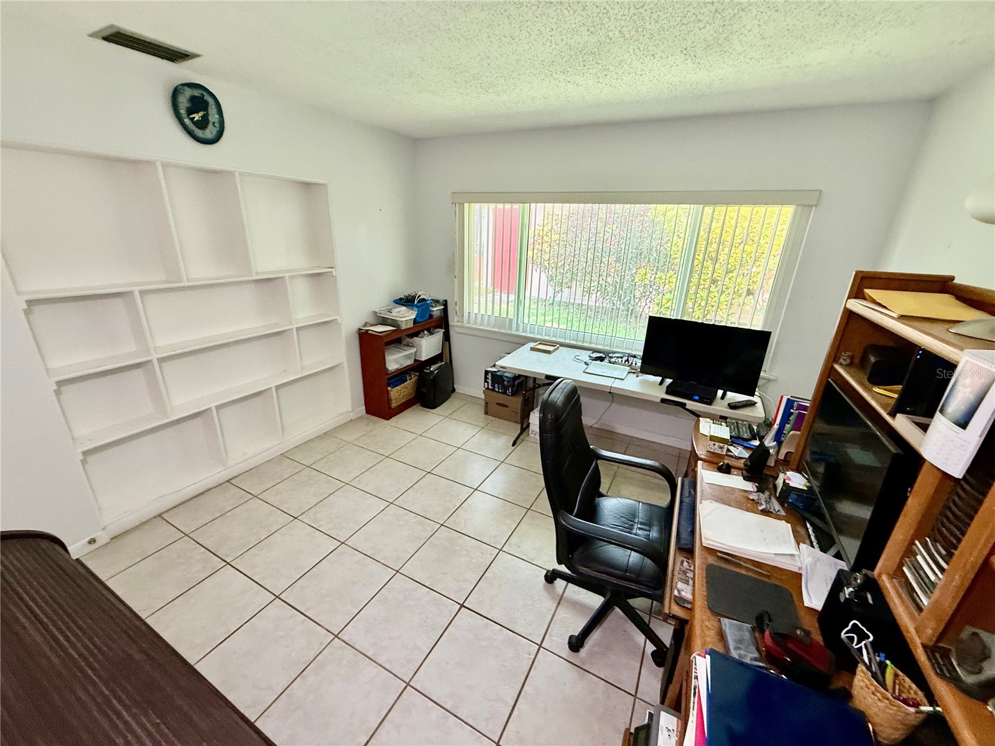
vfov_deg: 85.7
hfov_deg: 102.1
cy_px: 373
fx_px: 402
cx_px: 498
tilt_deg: -19.0
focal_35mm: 14
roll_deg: -2.3
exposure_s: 1/60
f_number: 2.2
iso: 200
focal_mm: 2.22
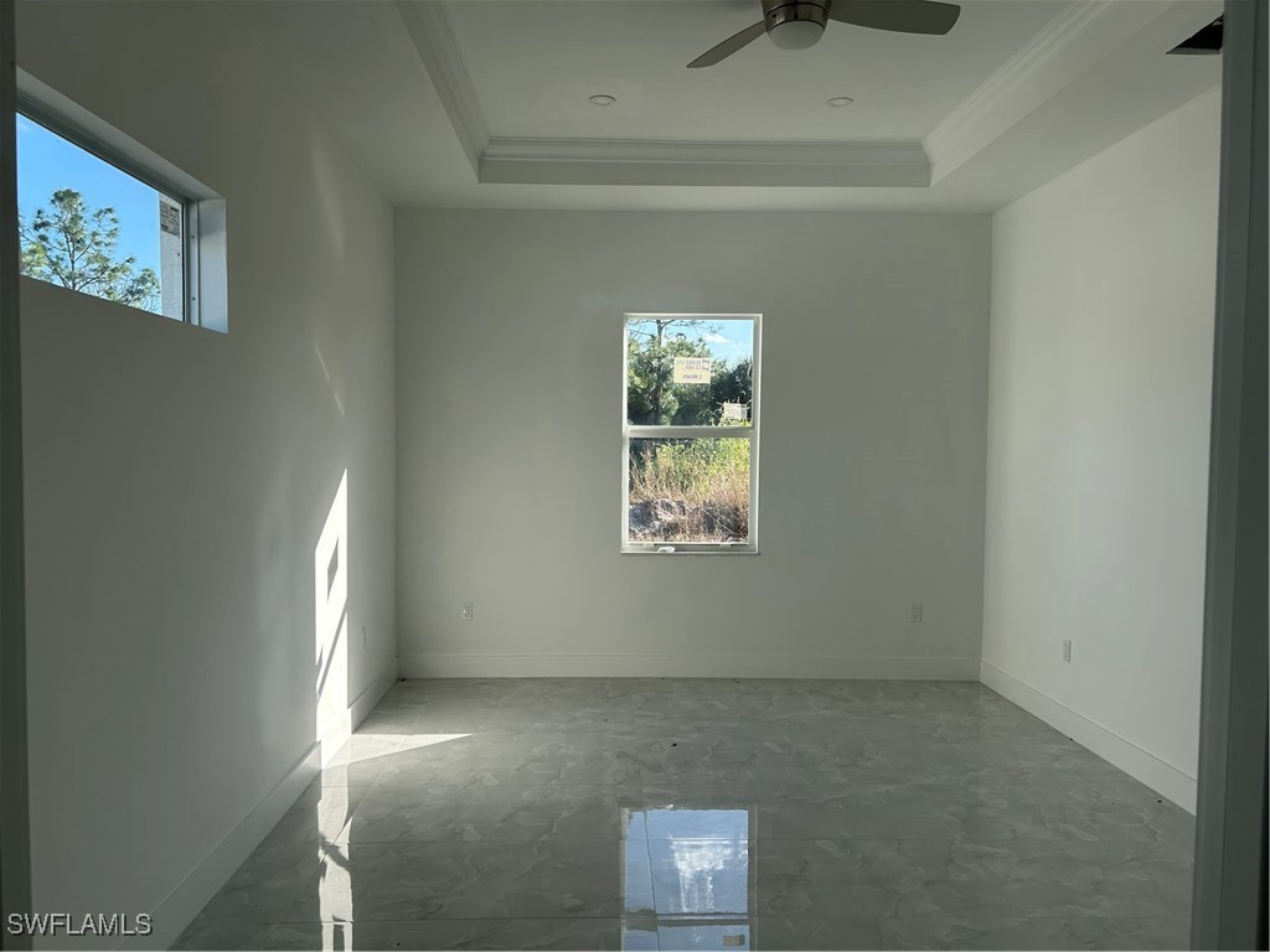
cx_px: 635
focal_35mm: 26
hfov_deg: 67.3
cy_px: 476
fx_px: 954
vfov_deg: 53.1
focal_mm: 5.7
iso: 50
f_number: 1.5
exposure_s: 1/982
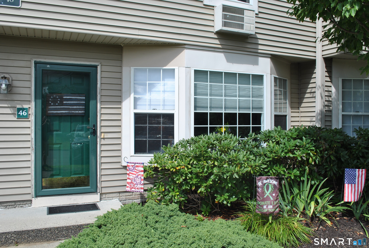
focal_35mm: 30
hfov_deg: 61.8
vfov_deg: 43.8
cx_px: 184
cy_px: 124
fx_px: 308
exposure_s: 1/250
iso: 100
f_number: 8
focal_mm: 20
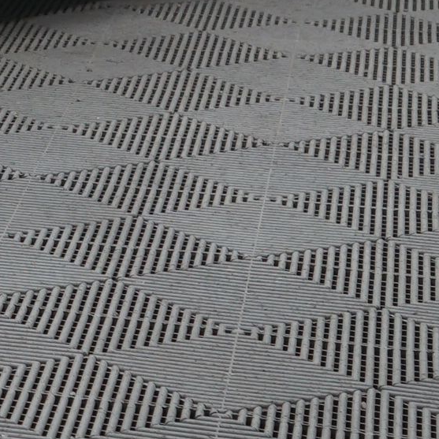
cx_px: -695
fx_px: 2927
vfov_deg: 8.1
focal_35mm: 204
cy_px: -508
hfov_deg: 7.8
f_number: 5.6
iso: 800
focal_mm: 34
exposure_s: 1/25
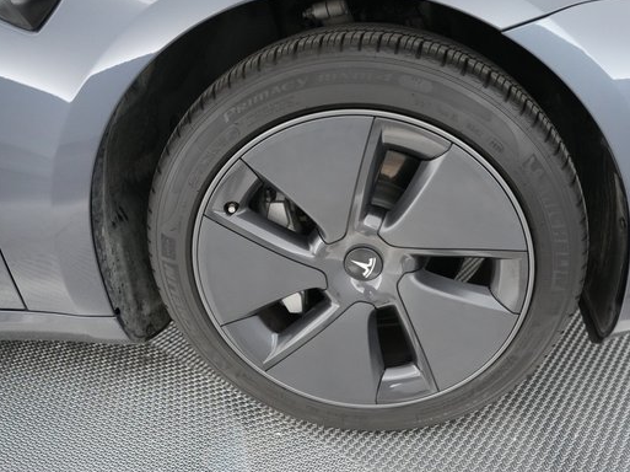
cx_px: 384
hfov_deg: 59.4
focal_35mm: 30
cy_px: 218
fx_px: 546
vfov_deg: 46.7
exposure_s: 1/250
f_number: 2.8
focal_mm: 25
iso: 8000
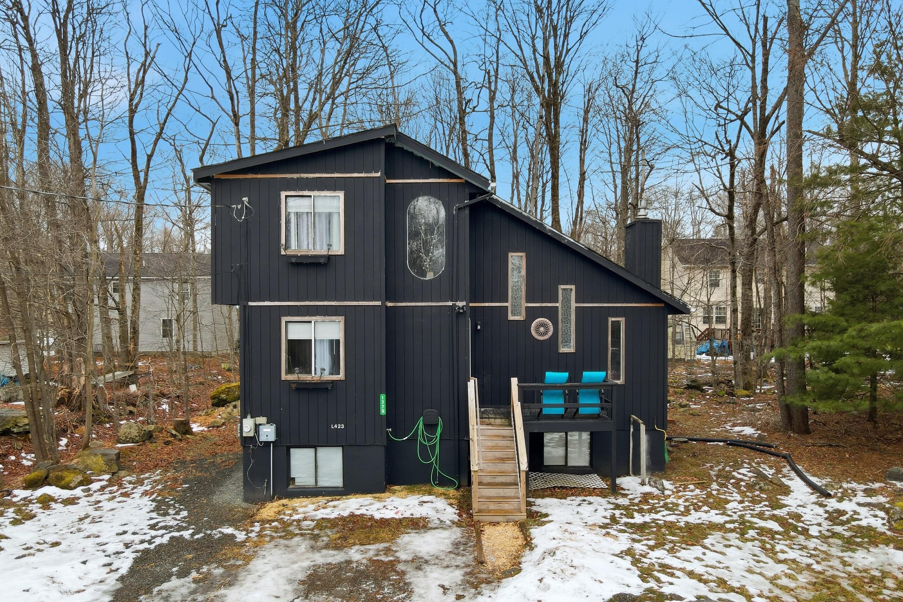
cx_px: 451
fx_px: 627
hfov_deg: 71.5
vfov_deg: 51.2
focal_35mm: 25
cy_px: 331
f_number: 2.8
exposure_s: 1/160
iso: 100
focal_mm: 4.5
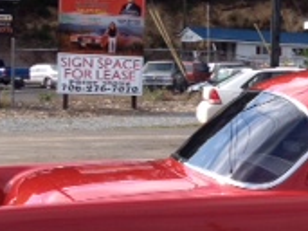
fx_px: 1165
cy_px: 126
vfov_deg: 11.3
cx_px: 539
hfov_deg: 13.6
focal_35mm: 131
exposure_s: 1/706
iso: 50
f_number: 2.4
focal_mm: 4.28
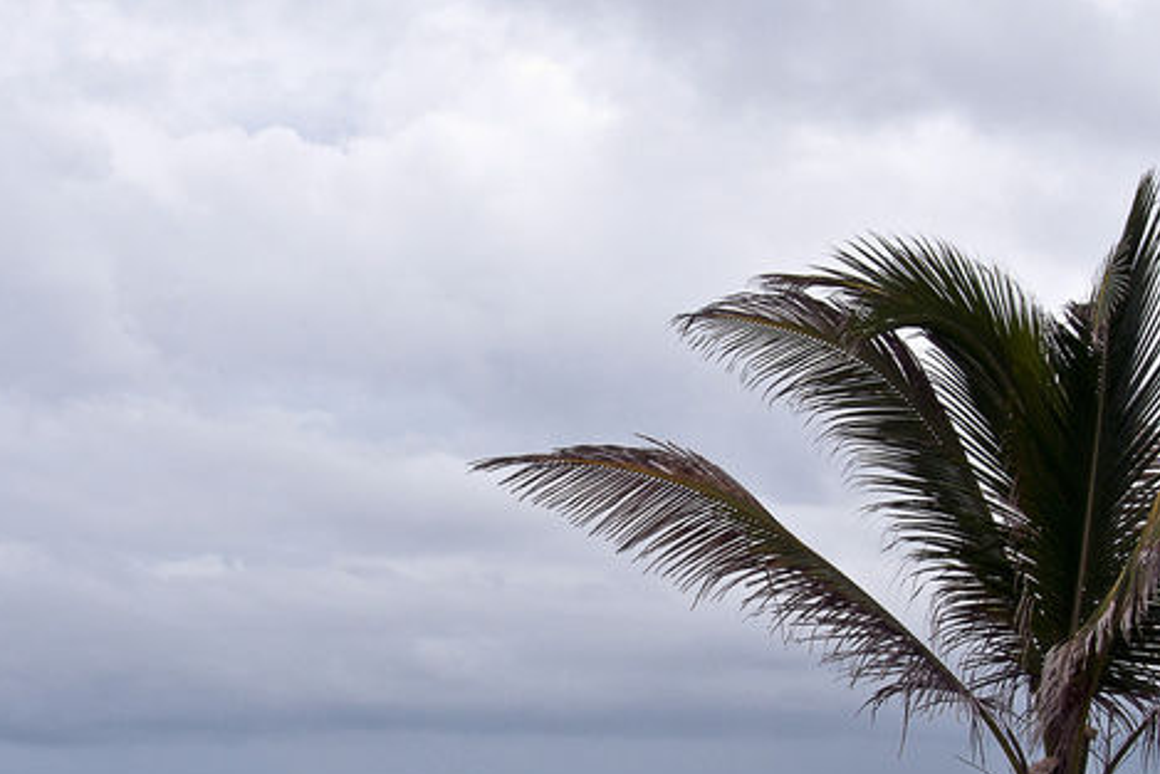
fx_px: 2965
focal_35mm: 92
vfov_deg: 14.8
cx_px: 510
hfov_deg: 22.1
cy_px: 558
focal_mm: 32
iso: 200
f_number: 7.1
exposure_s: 1/800
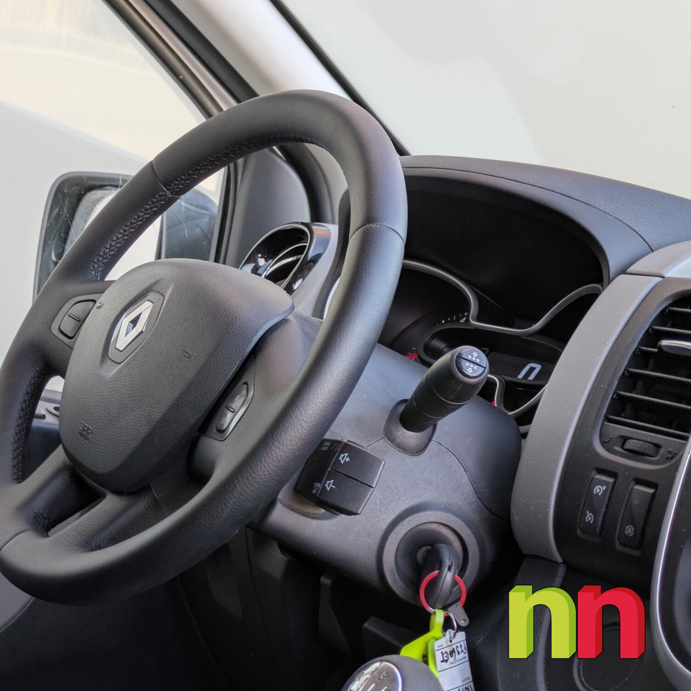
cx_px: 220
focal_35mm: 29
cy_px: 346
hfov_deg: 54.3
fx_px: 655
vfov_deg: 55.6
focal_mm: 6.86
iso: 80
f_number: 1.8
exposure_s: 1/3200
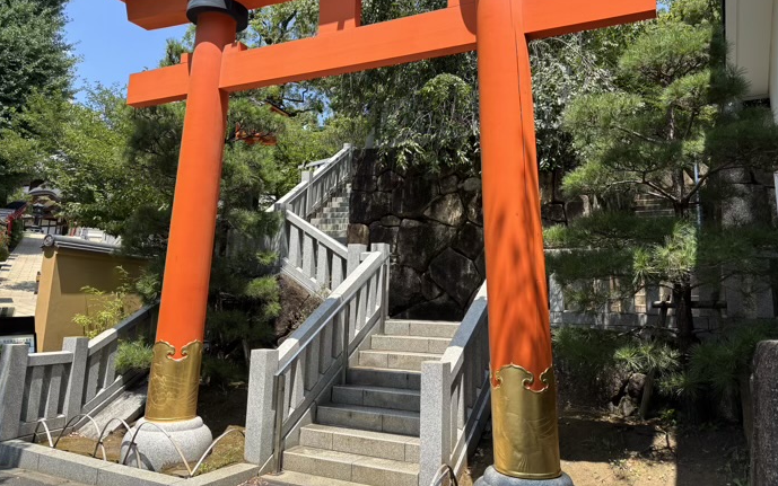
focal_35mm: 28
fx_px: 594
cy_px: 191
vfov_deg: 44.3
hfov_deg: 66.5
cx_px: 390
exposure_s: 1/1381
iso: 50
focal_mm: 5.96
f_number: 1.6
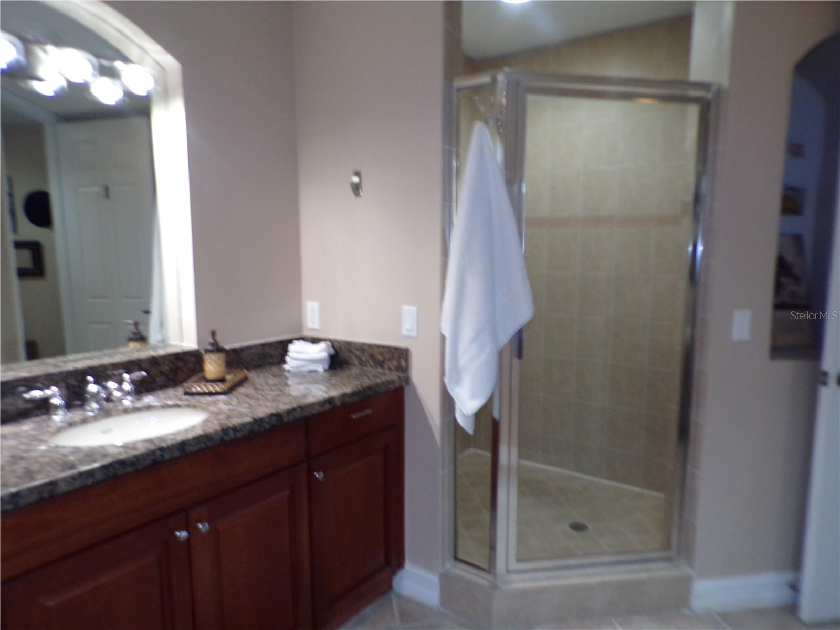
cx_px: 420
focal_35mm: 24
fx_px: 582
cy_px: 315
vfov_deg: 56.8
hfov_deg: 71.6
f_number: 3
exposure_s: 1/34
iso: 200
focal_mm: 4.3
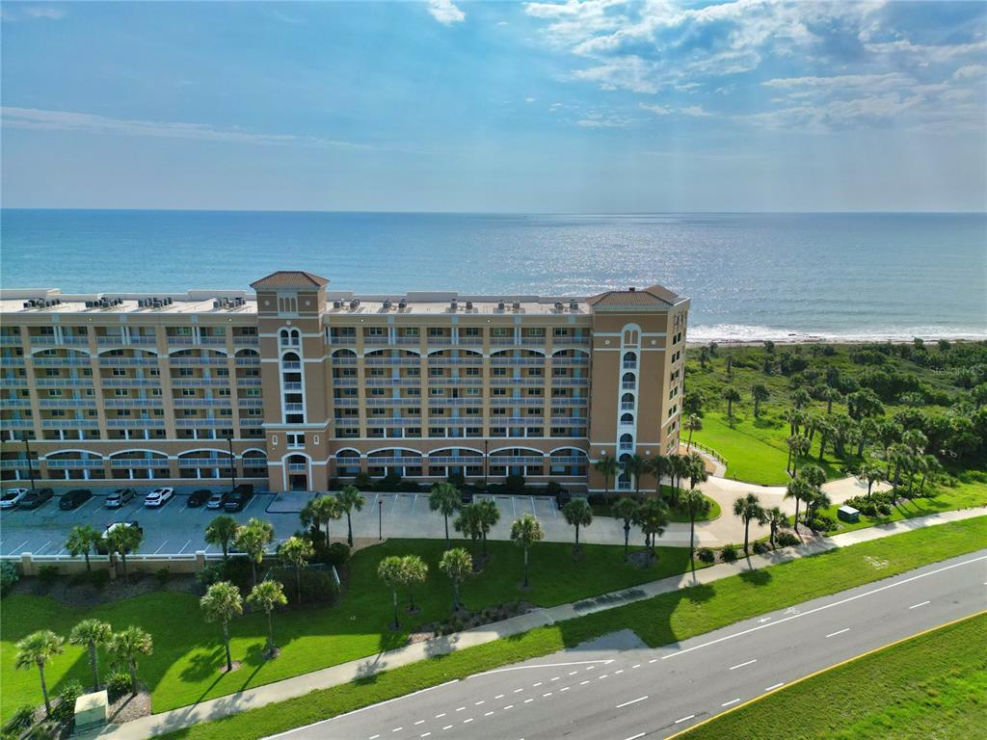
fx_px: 684
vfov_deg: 56.8
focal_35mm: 24
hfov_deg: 71.6
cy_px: 370
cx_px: 494
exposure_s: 1/8000
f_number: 1.7
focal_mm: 6.72
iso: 110
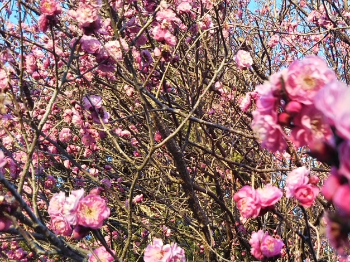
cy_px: 152
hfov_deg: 37.6
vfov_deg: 29.6
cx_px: 276
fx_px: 495
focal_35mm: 49
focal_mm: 4
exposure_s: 1/120
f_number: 2.2
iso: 50
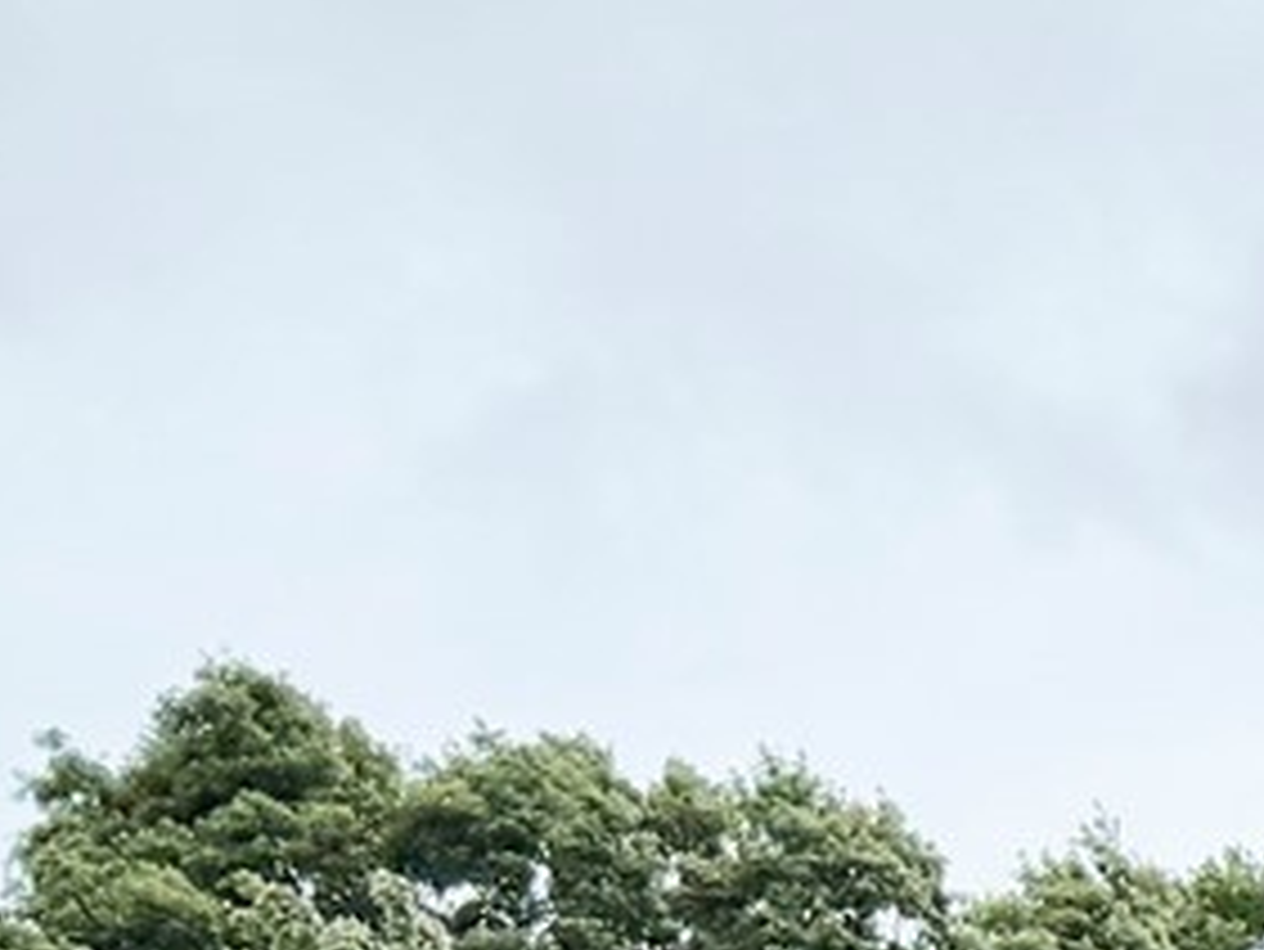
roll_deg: +1.5
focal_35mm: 164
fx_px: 5991
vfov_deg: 7.9
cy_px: 2773
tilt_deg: +4.6
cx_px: 3657
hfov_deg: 9.6
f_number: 1.78
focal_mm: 6.76
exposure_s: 1/6711
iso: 100
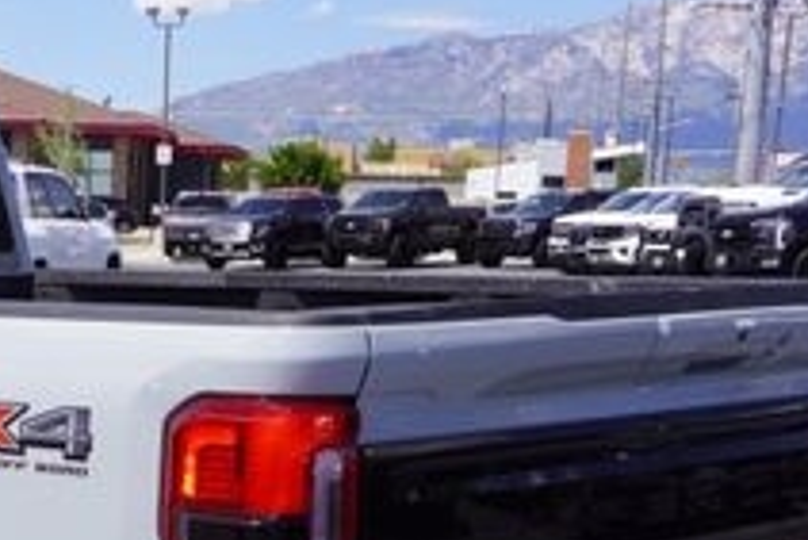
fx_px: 2145
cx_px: -168
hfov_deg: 20.0
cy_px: 620
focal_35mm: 96
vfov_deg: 14.0
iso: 100
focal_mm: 21
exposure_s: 1/160
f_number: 10
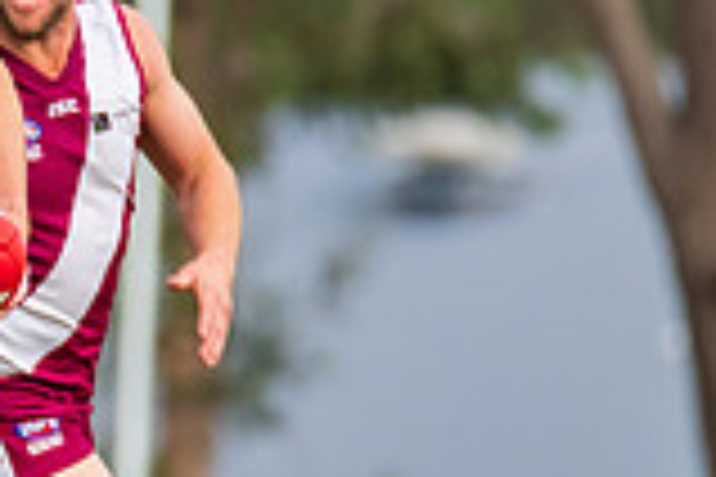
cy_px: 213
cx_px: -421
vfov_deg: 0.7
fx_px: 38084
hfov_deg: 1.1
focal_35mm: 1915
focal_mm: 500
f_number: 8
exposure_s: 1/1250
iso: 1000
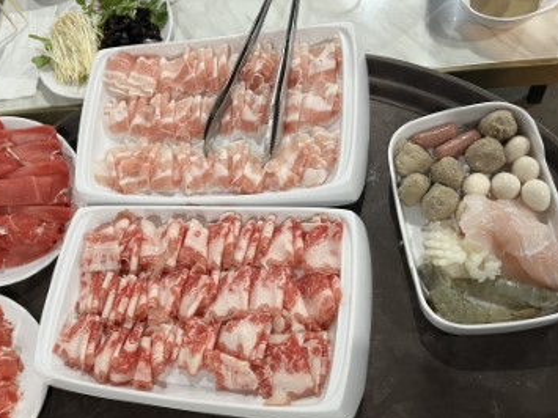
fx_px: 532
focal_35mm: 33
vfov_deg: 42.6
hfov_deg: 54.7
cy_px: 264
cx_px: 206
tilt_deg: -60.6
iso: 400
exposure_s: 1/40
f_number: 1.6
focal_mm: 5.1
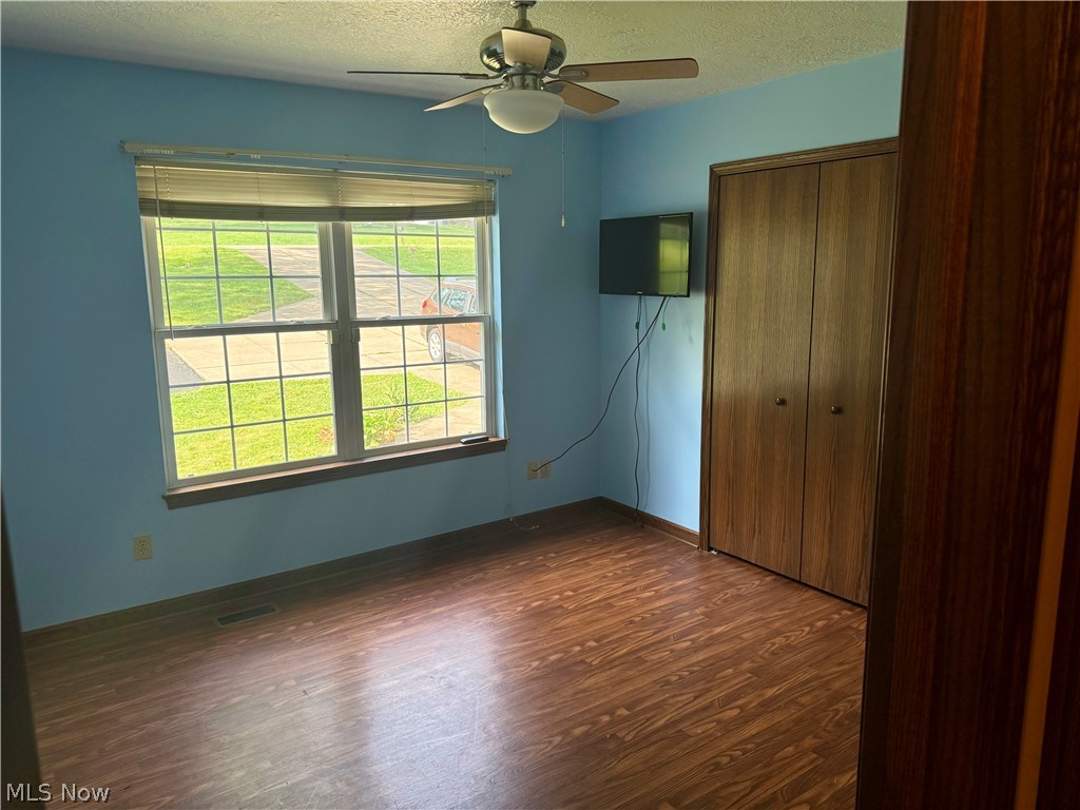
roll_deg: +0.6
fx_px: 749
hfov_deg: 71.6
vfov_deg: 56.8
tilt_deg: -8.8
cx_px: 540
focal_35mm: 24
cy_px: 405
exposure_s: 1/168
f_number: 1.78
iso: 200
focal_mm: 6.76
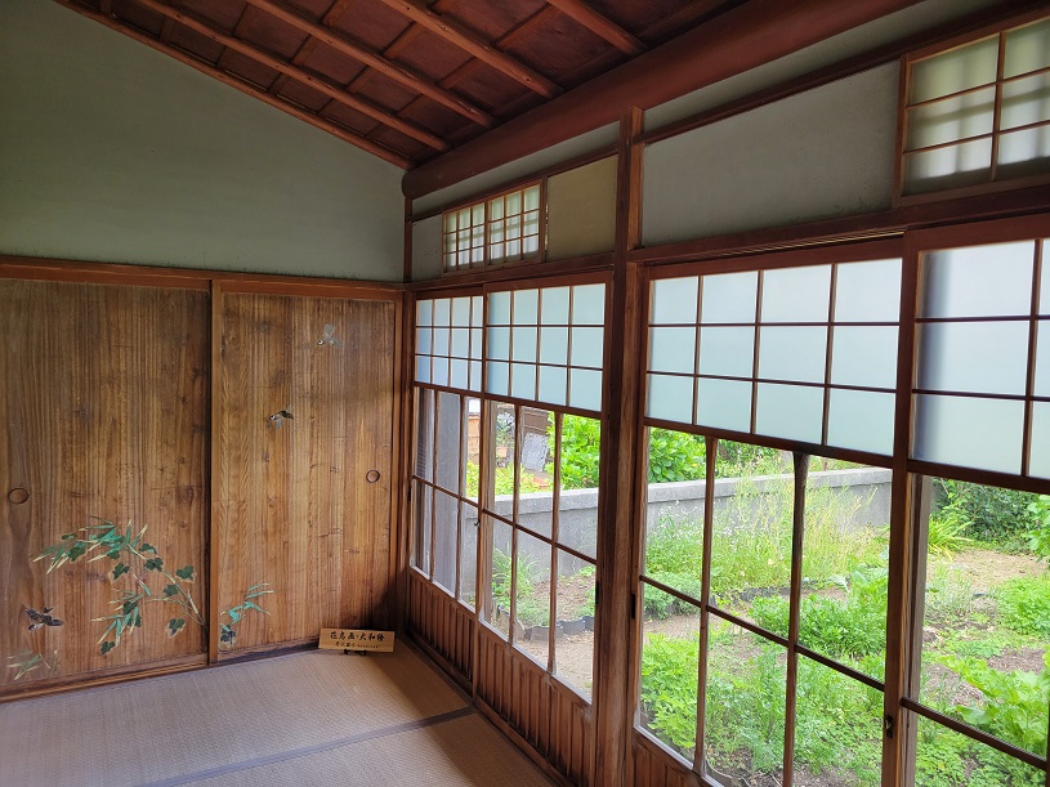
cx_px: 525
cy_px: 394
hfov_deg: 67.3
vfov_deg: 53.1
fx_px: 789
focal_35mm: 26
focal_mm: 5.4
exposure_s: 1/111
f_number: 1.8
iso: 40
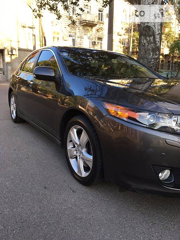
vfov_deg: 61.7
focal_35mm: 29
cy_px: 120
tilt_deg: -9.6
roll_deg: +0.5
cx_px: 90
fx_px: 201
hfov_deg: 48.2
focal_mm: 4.2
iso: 25
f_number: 2.2
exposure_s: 1/100
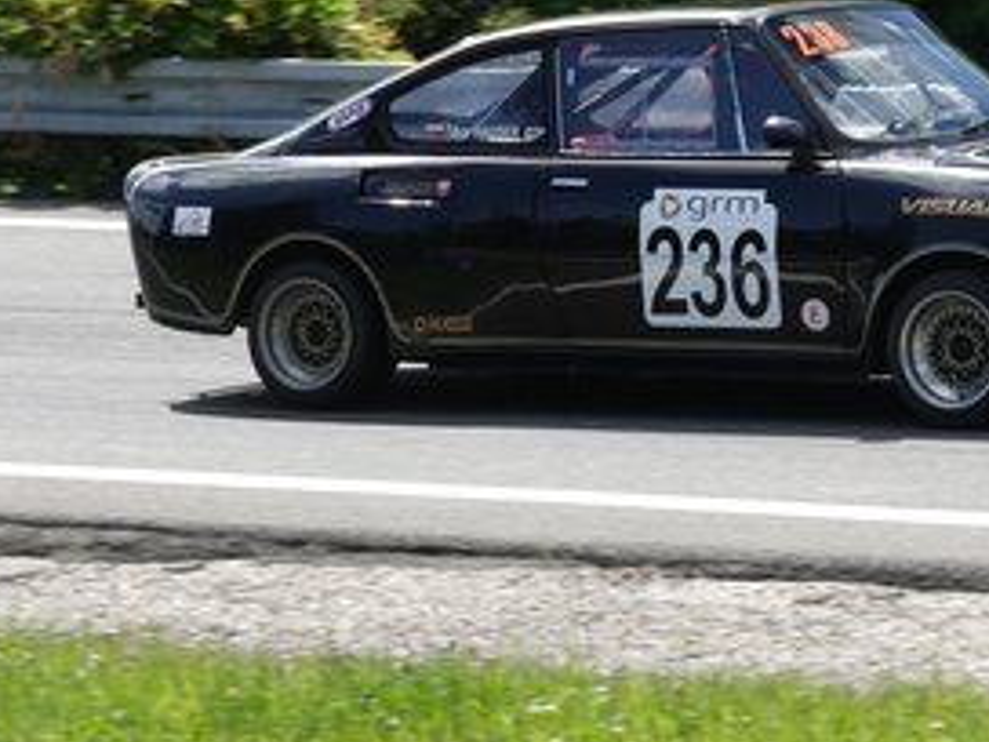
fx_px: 7000
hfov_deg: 8.1
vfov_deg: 6.1
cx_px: 771
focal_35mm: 245
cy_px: 298
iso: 125
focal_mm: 56.39
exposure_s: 1/800
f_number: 4
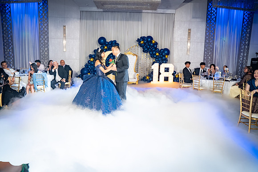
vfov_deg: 53.2
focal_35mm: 24
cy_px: 86
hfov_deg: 73.7
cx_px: 129
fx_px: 172
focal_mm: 24
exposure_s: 1/160
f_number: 4
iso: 800
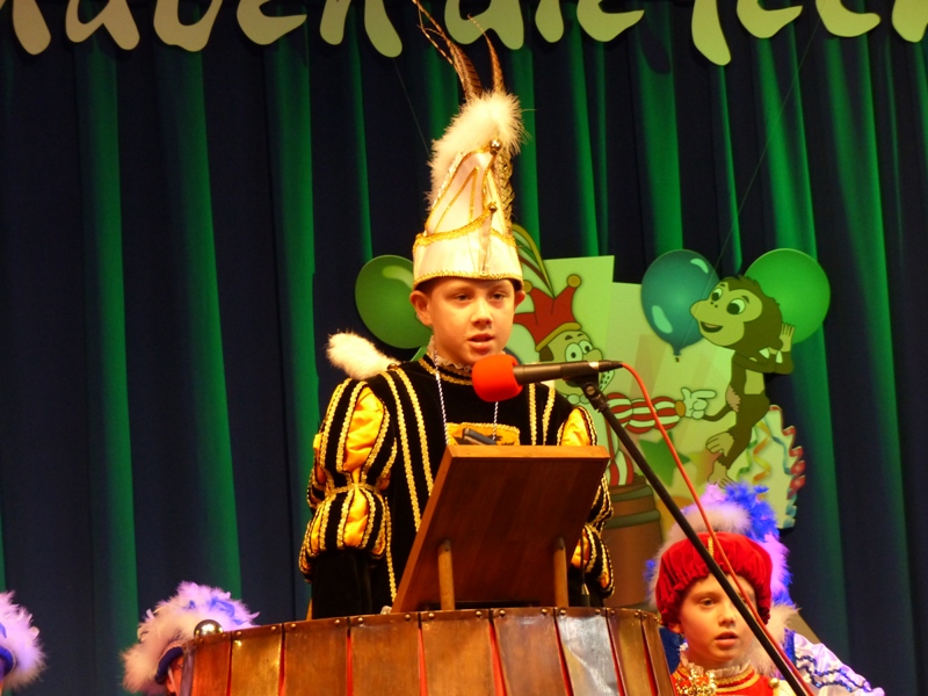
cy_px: 348
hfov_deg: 14.1
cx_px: 464
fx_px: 3753
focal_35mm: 140
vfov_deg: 10.6
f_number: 2.8
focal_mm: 25.2
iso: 400
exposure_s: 1/50
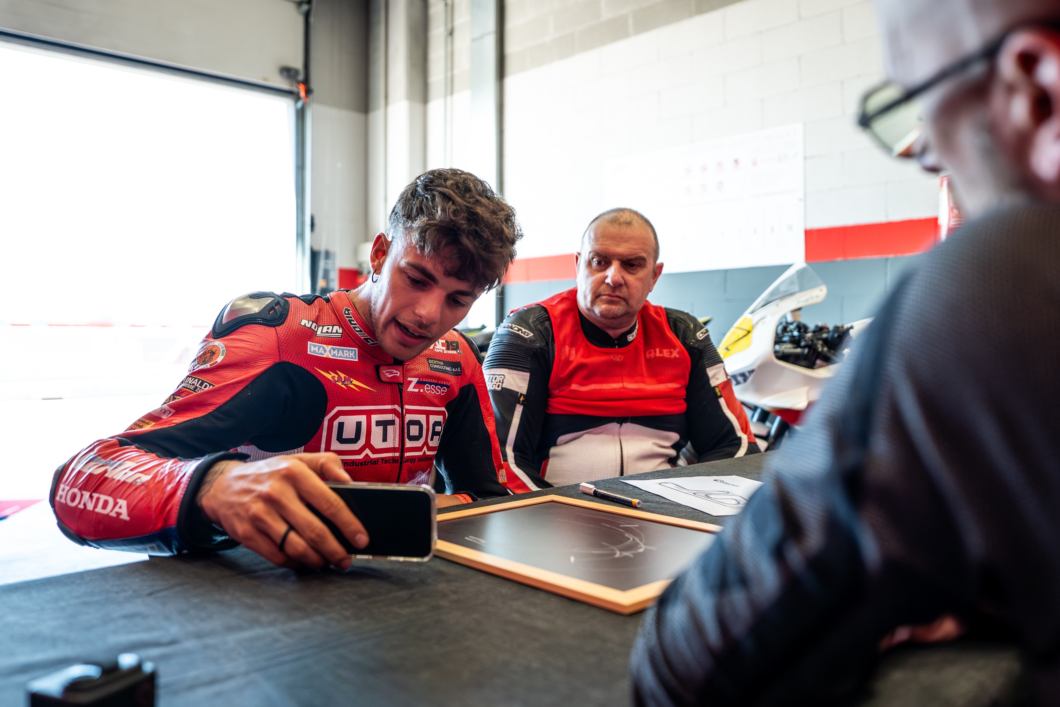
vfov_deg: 43.6
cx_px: 530
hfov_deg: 61.9
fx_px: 883
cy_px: 354
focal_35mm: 30
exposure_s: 1/800
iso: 400
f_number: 2
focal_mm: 20
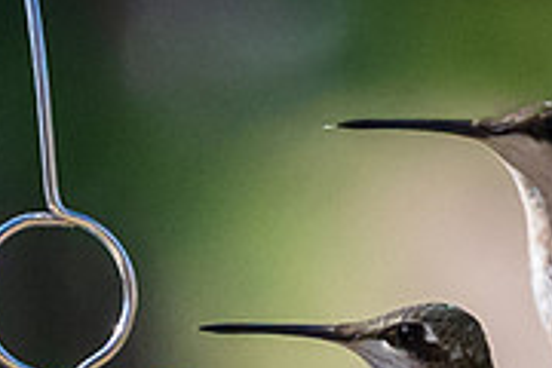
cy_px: 475
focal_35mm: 2775
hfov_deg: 0.7
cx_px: -534
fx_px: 42547
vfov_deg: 0.5
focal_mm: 200
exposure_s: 1/3200
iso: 2200
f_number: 6.3
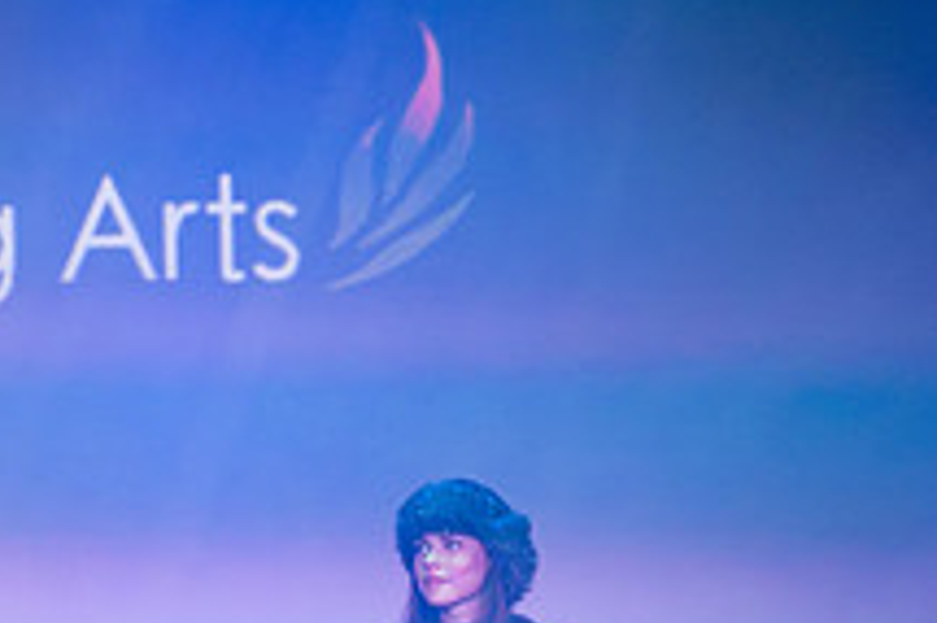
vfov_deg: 3.9
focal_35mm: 351
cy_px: 760
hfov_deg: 5.8
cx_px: -248
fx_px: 9129
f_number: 4
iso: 5000
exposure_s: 1/800
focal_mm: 130
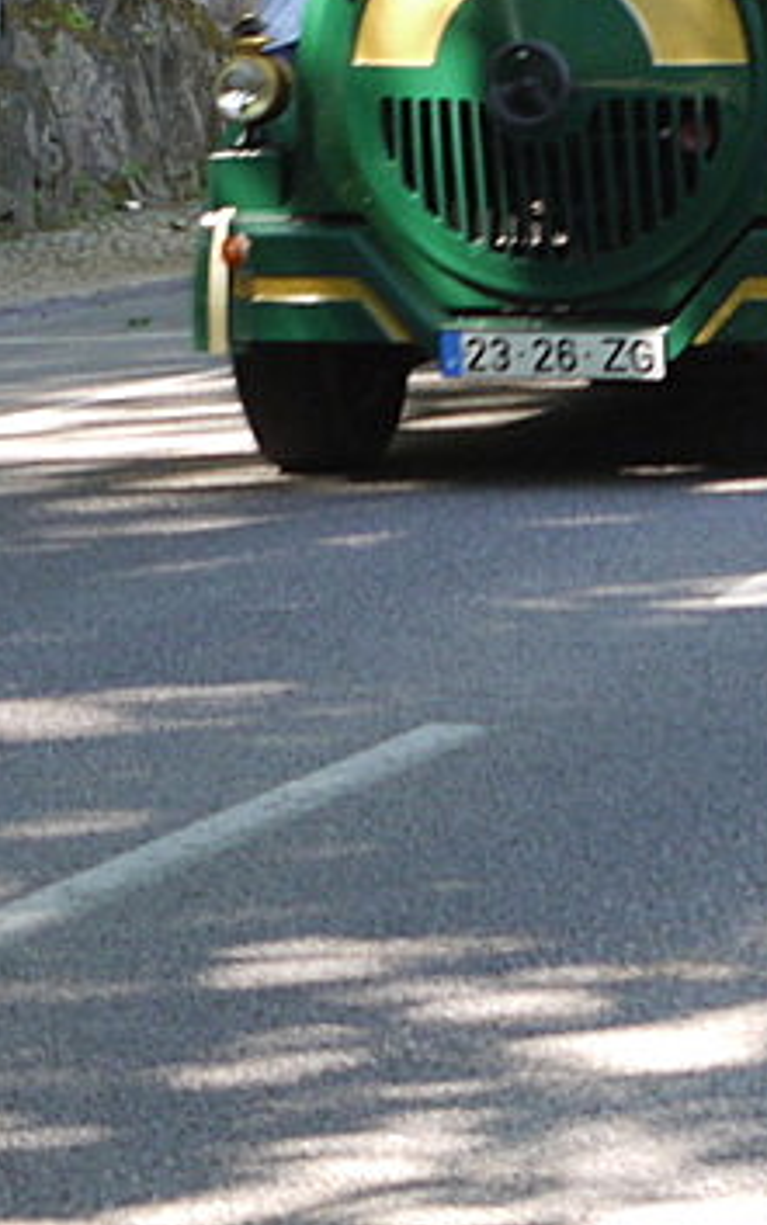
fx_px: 8719
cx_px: 986
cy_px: -246
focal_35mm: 261
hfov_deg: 5.0
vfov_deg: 8.0
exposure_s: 1/50
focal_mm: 34
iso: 320
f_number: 5.5
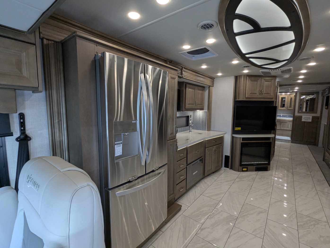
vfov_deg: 78.2
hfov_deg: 94.4
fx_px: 153
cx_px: 165
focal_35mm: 16
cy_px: 124
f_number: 2.2
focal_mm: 2.35
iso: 230
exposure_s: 1/208
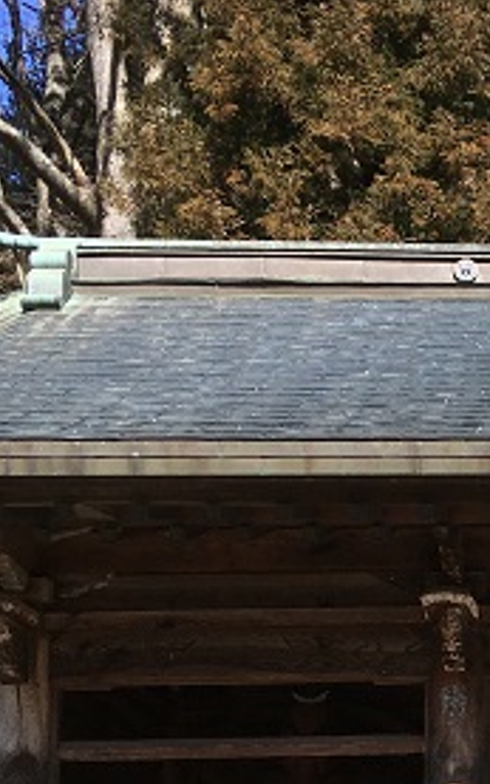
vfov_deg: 24.9
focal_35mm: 80
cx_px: 745
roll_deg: +1.8
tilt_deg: +11.6
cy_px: 742
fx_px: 1710
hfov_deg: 15.1
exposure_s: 1/1068
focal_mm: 4.15
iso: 25
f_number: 2.2
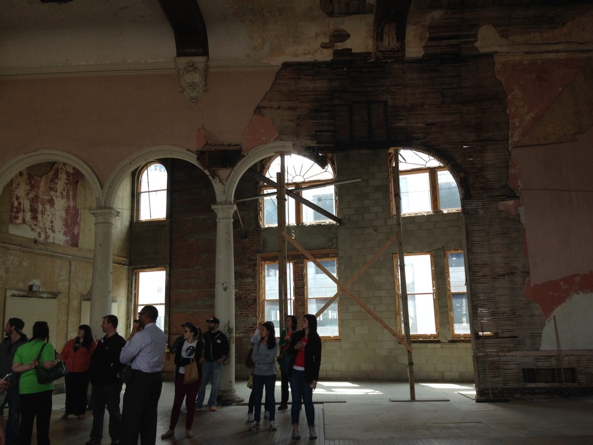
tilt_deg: +7.2
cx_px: 296
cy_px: 222
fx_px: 565
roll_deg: +0.2
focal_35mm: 33
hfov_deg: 55.4
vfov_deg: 42.9
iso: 64
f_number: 2.4
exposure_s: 1/120
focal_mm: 4.12
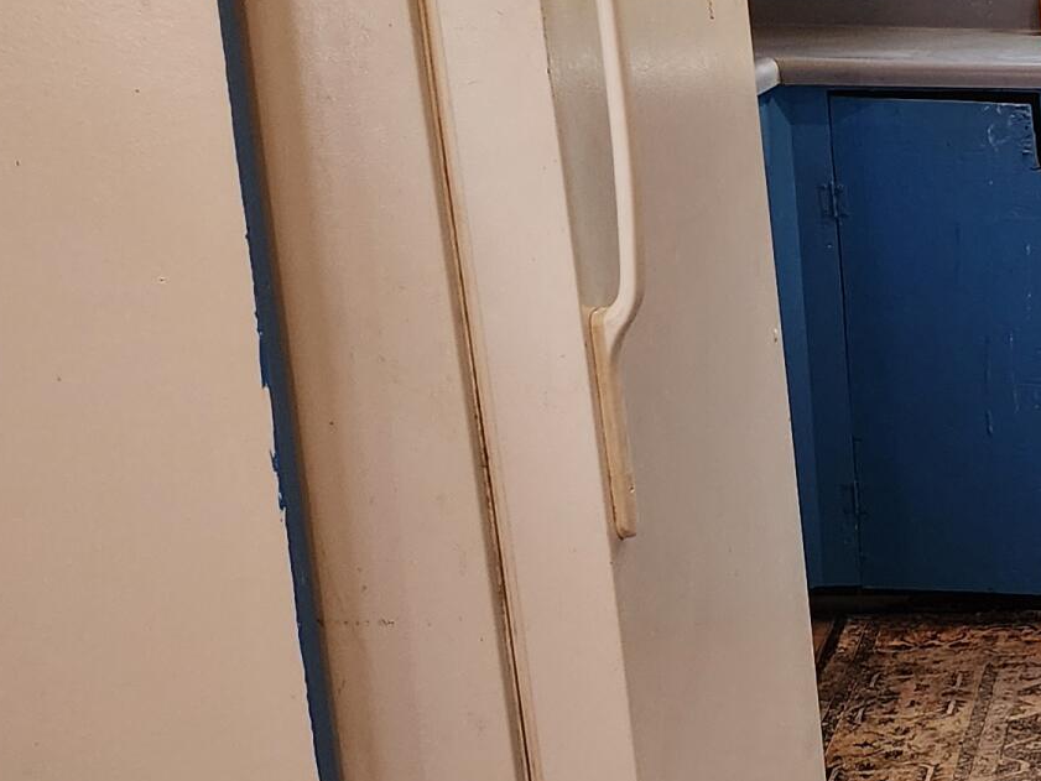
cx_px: 1721
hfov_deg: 19.5
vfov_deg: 18.0
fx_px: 2466
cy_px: 489
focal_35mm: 82
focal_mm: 6.4
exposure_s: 1/120
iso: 400
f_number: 1.8
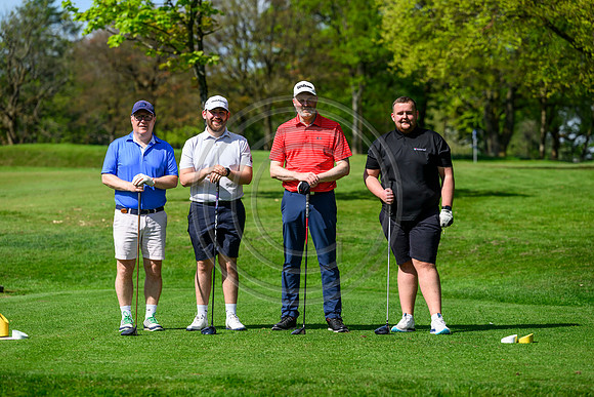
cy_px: 198
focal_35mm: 135
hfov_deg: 15.2
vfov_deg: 10.2
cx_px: 297
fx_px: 2228
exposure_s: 1/4000
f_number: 4
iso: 500
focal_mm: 135
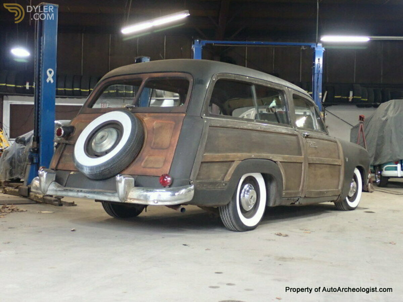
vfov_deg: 29.1
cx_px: 202
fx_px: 582
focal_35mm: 50
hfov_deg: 38.2
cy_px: 151
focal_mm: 9.01
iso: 800
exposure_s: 1/15
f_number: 3.2
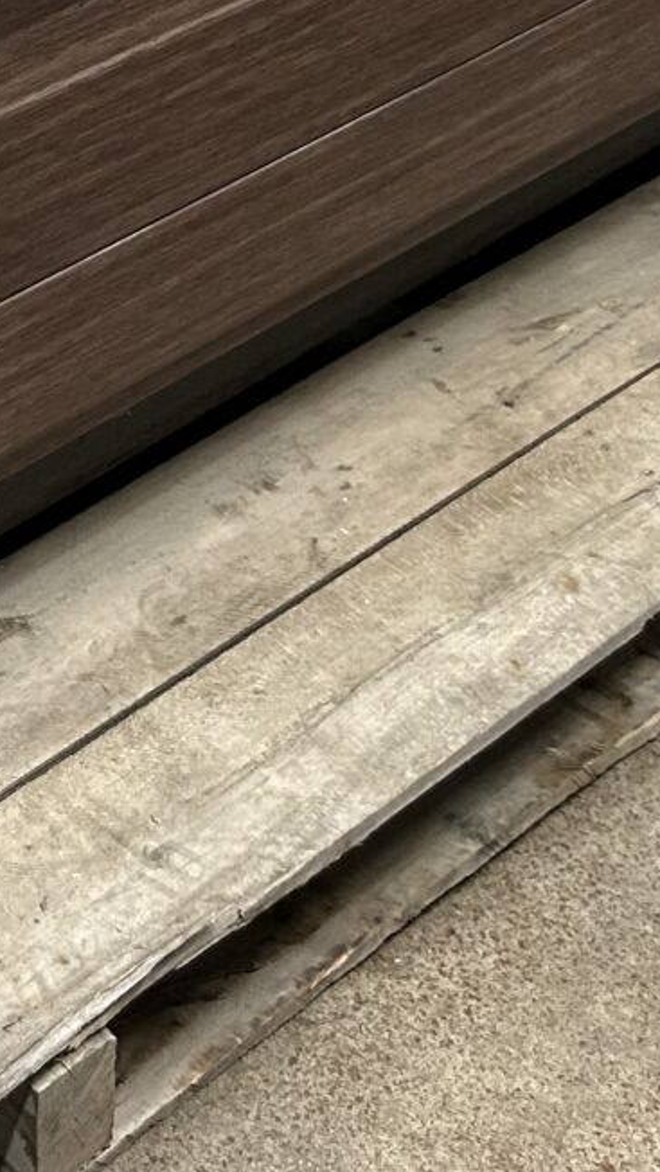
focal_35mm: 89
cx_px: -241
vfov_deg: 22.4
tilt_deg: -28.1
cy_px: -149
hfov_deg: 13.1
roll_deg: +1.1
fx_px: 2768
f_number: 1.5
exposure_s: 1/60
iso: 320
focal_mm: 5.7
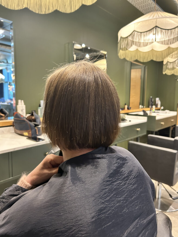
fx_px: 178
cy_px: 118
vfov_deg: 67.3
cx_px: 89
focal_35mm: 26
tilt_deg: -6.8
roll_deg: -1.0
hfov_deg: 53.1
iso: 400
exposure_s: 1/33
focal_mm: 5.7
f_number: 1.5
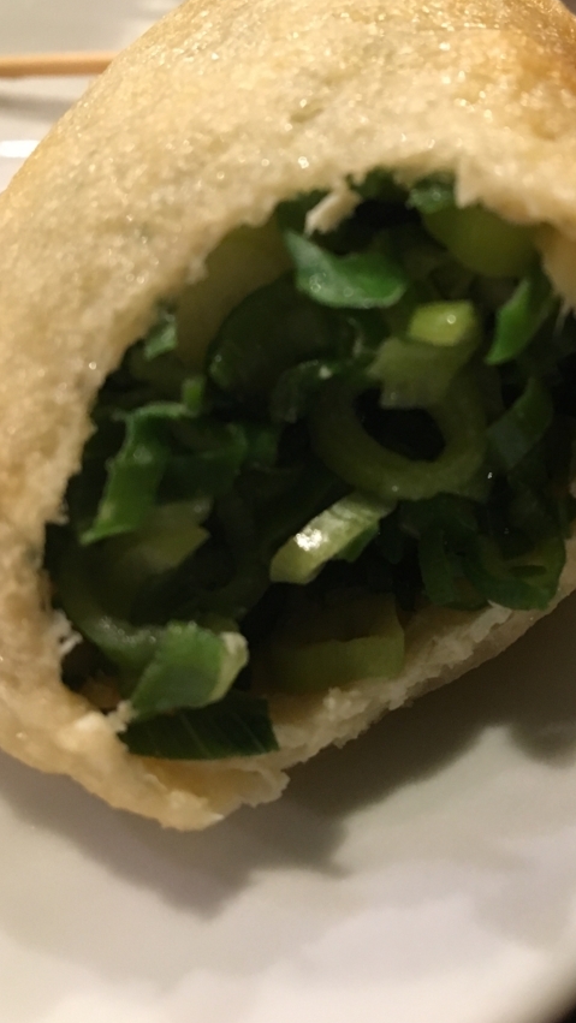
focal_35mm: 38
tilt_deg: -42.3
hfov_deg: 30.9
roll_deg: -1.8
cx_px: 404
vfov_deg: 52.6
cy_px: 438
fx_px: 1031
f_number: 2.2
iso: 200
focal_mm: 4.15
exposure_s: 1/15
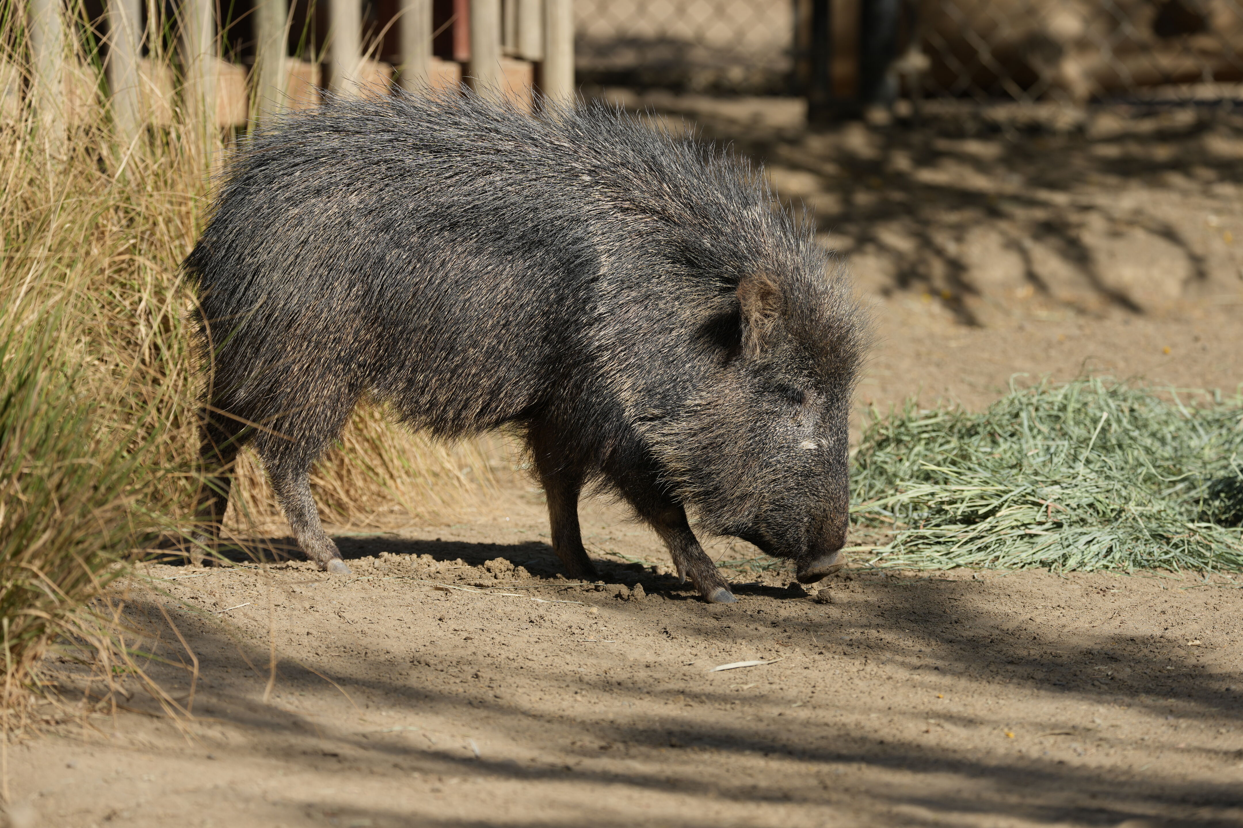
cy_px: 414
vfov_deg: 5.2
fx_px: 9149
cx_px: 622
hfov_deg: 7.8
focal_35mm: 265
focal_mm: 265
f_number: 5
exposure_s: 1/500
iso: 100
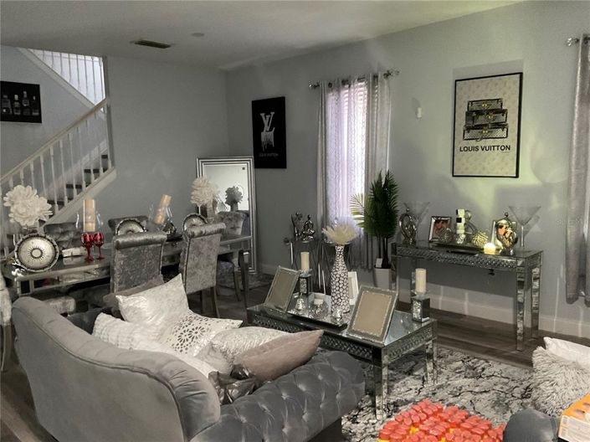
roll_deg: +2.7
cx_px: 295
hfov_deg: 61.7
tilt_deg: -8.2
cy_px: 221
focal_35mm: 29
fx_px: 494
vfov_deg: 48.2
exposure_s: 1/30
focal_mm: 3
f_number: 1.8
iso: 500
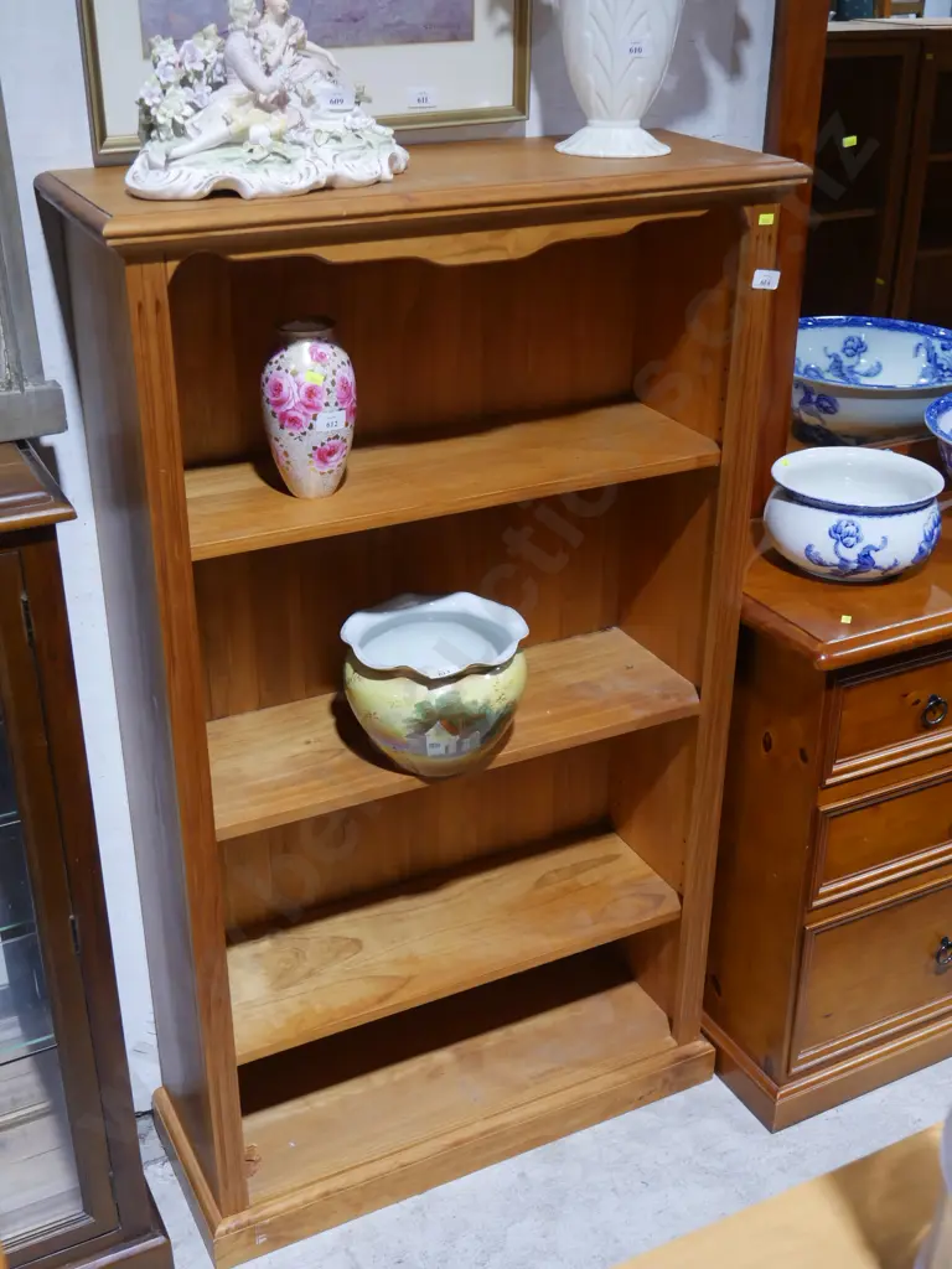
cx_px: 476
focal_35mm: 40
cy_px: 634
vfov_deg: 46.8
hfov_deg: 36.0
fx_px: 1467
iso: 640
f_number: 4.5
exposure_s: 1/60
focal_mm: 20
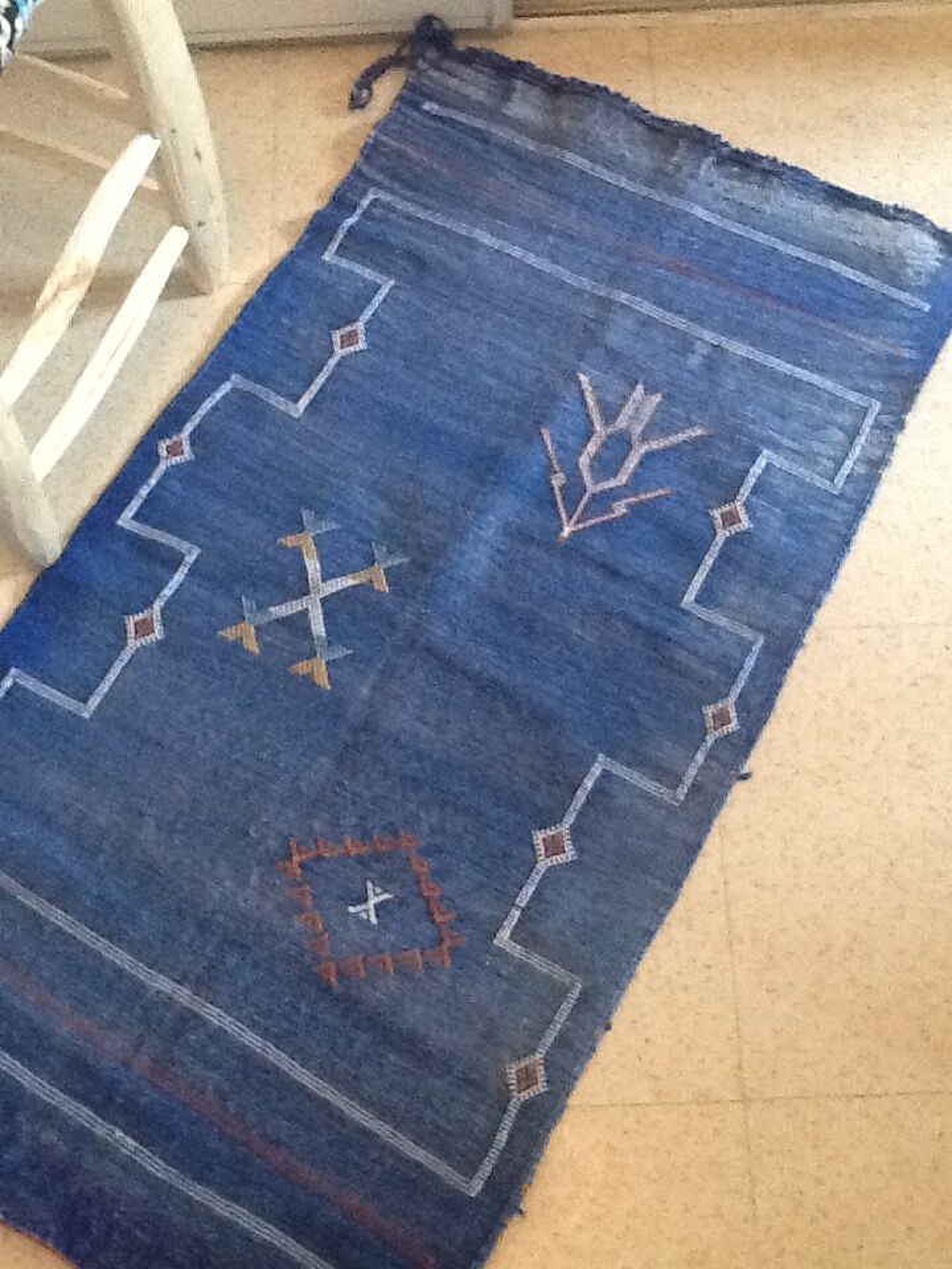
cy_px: 634
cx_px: 476
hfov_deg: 32.9
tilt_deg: -66.7
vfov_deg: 42.9
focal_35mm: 44
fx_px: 1613
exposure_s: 1/20
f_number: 2.4
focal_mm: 2.03
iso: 320
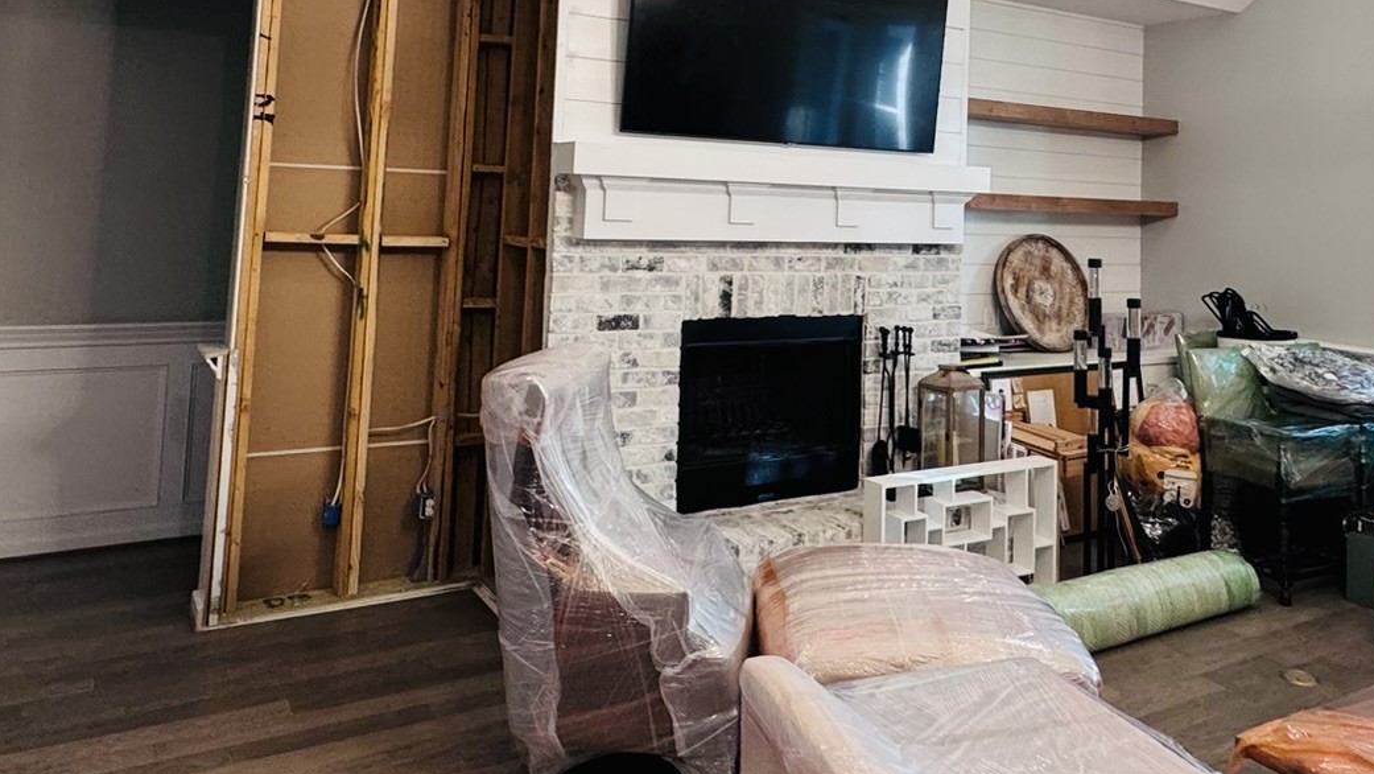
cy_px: 123
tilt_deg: +6.3
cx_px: 801
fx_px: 1093
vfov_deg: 37.2
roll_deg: -1.0
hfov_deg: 63.9
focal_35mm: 30
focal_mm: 2.22
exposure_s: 1/120
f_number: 2.2
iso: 250
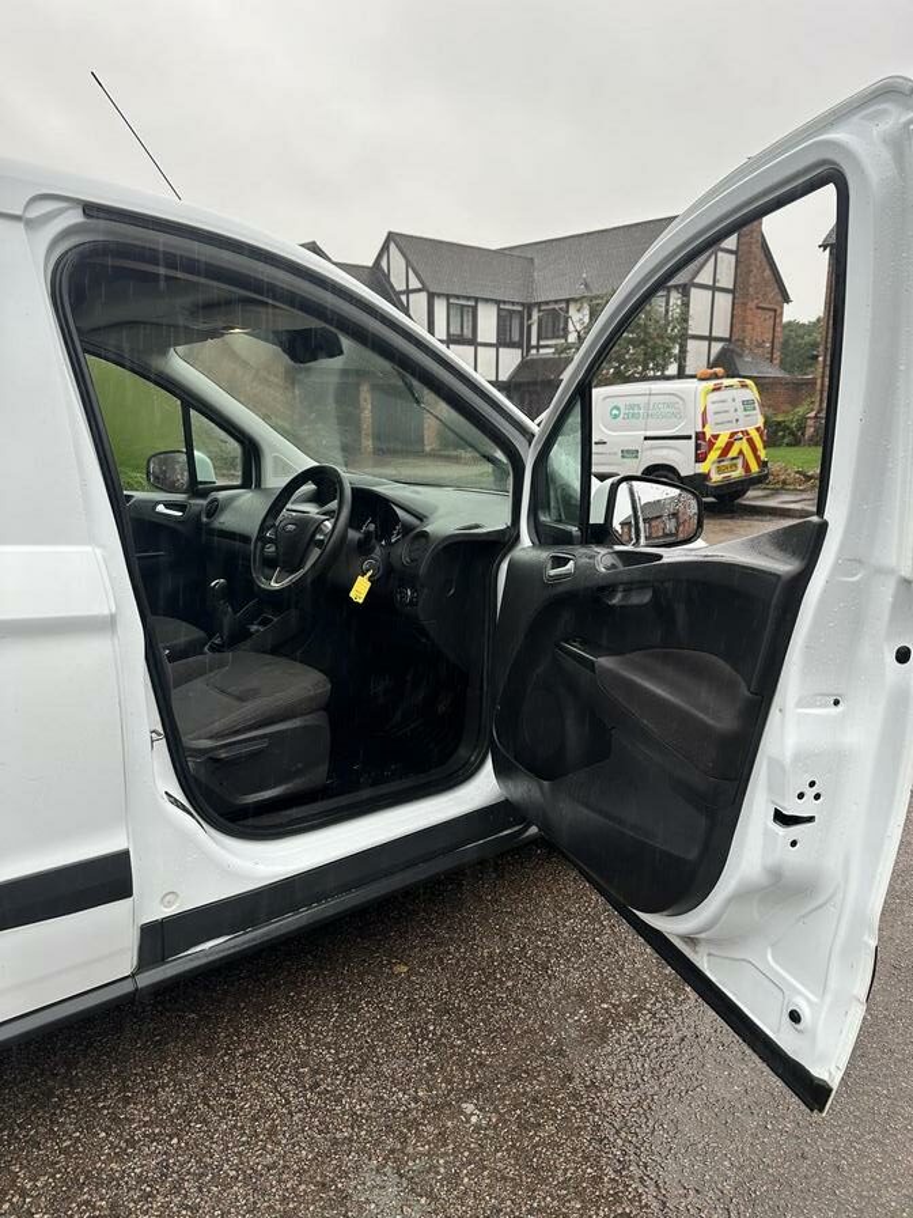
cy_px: 609
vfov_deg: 71.6
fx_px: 844
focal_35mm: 24
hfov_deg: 56.8
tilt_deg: -15.6
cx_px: 456
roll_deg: -1.1
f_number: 1.78
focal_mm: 6.86
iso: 64
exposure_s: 1/173
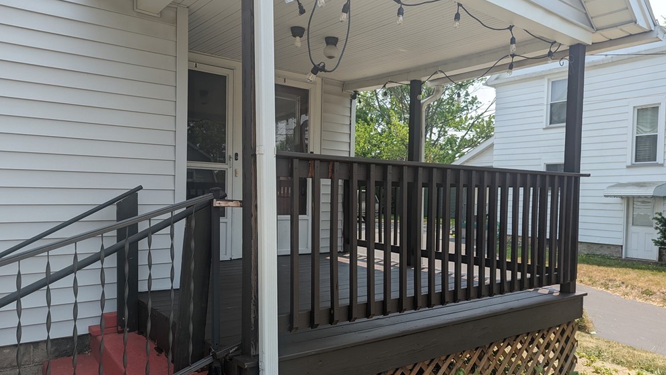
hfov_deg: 69.9
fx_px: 477
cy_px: 209
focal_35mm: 27
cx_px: 332
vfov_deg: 42.8
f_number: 1.85
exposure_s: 1/913
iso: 38
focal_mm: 6.81
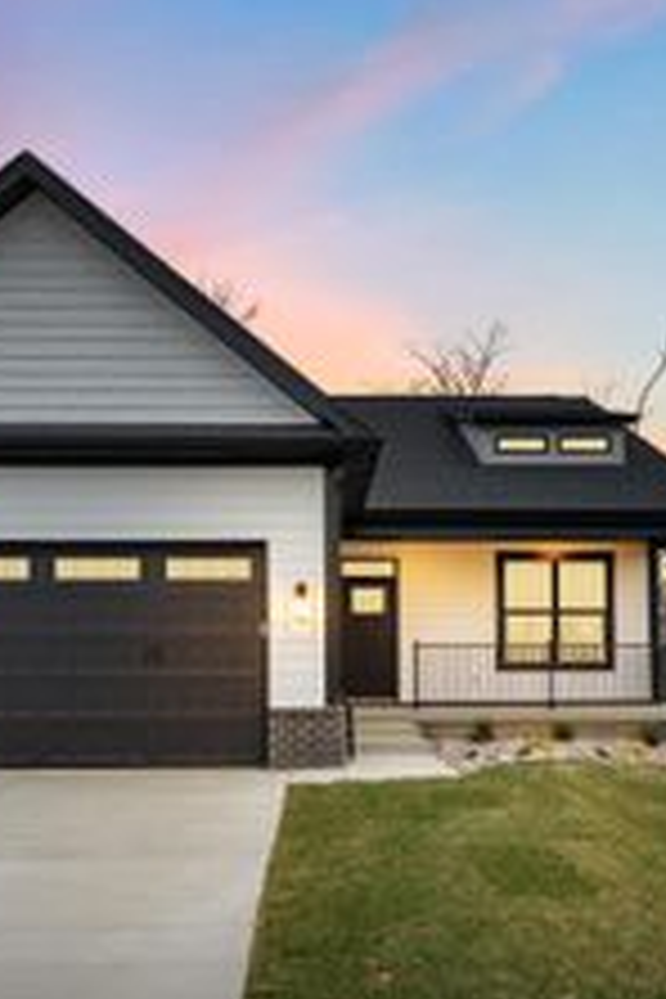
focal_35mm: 36
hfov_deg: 36.9
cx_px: 338
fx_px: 999
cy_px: 670
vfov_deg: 52.1
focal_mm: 16
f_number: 14
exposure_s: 1/6
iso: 400
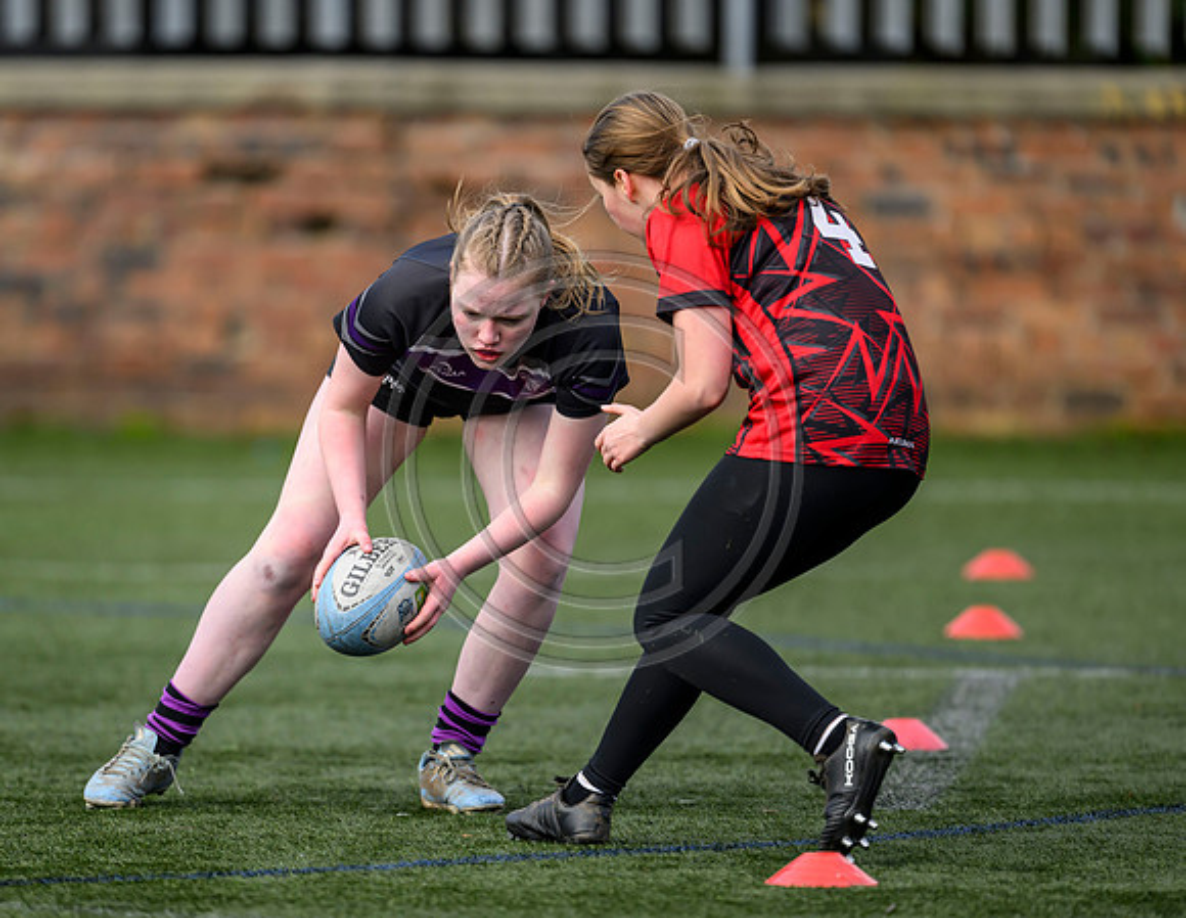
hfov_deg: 4.3
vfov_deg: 3.3
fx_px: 15755
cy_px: 469
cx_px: 480
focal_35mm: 455
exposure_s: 1/3200
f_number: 3.2
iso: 500
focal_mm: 400
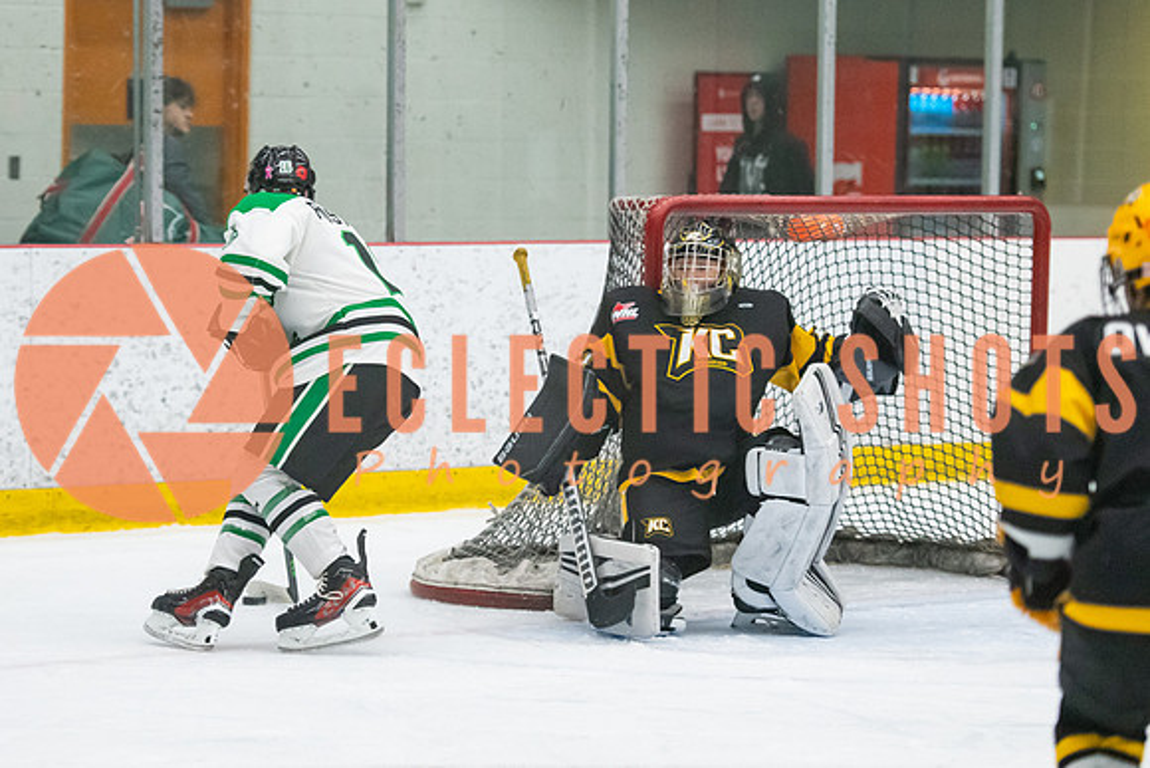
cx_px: 400
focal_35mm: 168
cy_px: 384
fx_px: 5374
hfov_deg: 12.2
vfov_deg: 8.2
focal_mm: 105
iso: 4000
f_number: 2.8
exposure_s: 1/800
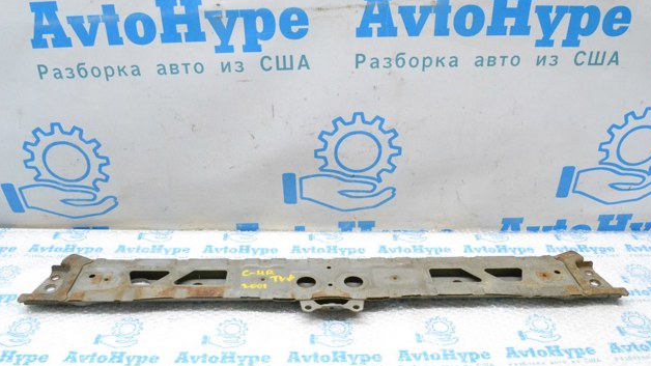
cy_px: 203
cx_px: 331
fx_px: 552
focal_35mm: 32
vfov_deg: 36.6
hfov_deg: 61.0
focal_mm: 20
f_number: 11
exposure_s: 1/100
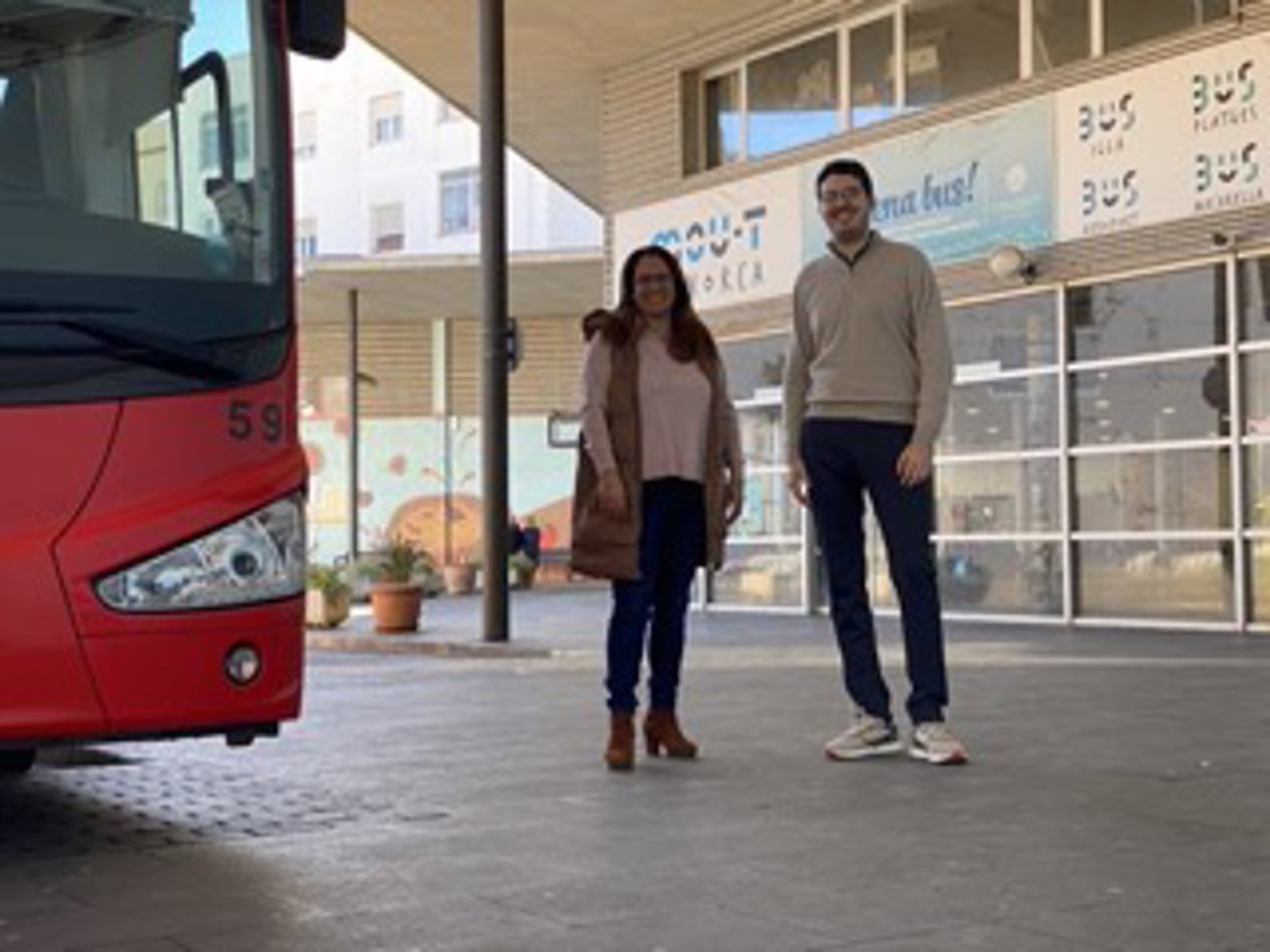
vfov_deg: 28.0
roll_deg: +0.0
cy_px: 476
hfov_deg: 36.8
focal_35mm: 52
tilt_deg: +2.5
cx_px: 635
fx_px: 1908
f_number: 2
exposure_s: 1/122
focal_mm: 6
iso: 25
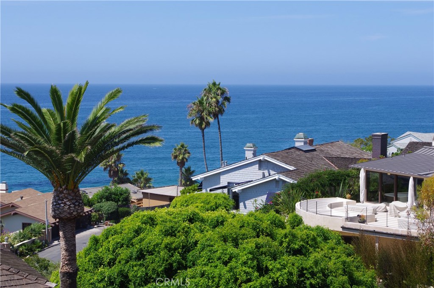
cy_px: 144
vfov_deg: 18.9
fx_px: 867
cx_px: 217
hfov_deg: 28.1
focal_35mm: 72
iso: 200
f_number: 13
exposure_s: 1/200
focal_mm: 47.5
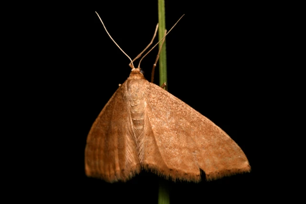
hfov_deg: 9.2
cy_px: 102
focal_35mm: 225
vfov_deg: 6.1
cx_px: 153
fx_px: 1911
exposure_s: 1/250
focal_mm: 150
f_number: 11
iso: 100
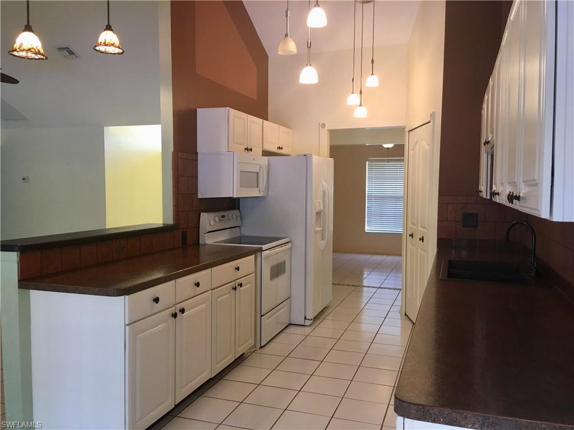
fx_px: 481
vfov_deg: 48.2
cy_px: 215
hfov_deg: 61.7
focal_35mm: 29
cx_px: 287
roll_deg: -1.3
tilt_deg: -2.0
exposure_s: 1/30
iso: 40
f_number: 2.2
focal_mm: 4.15
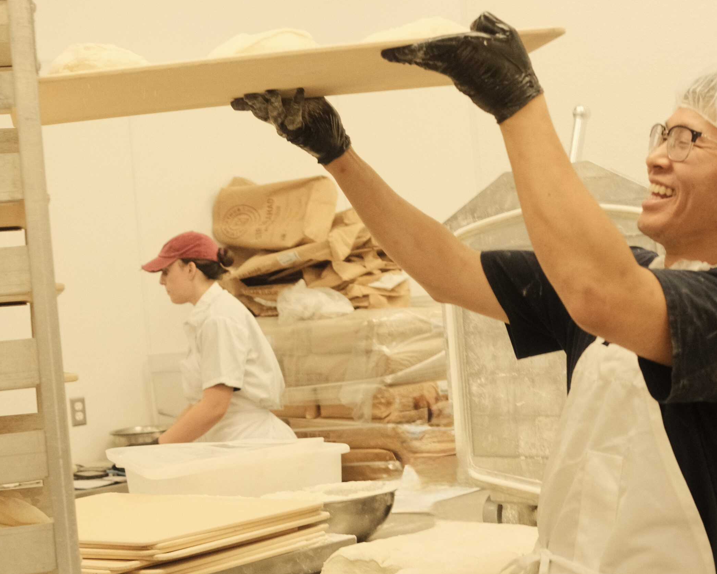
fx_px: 997
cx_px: 435
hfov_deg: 39.3
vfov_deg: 32.1
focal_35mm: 47
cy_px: 285
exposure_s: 1/125
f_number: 4
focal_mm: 27
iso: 2500
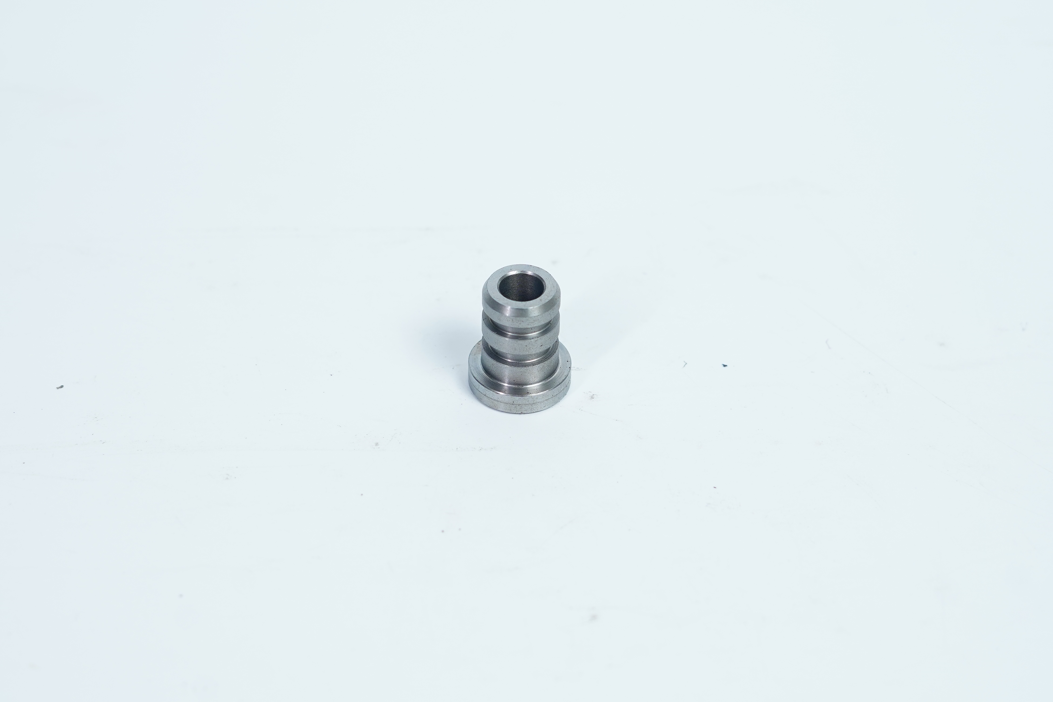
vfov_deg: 18.2
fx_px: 2194
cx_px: 526
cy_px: 351
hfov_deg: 27.0
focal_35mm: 75
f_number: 4.5
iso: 500
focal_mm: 50
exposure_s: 1/160
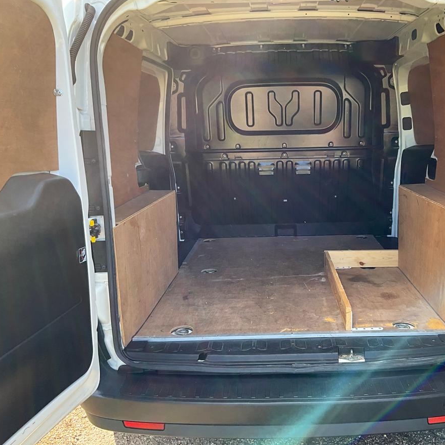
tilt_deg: -16.8
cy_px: 219
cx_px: 282
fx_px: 509
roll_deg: -1.4
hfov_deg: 46.7
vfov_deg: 47.2
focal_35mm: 35
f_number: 1.8
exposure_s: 1/149
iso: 25
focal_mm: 3
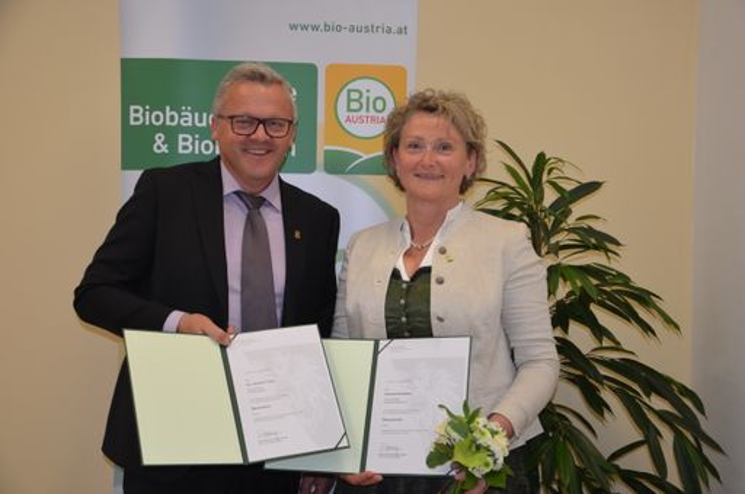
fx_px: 991
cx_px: 372
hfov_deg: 41.2
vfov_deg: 27.9
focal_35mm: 48
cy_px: 247
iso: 400
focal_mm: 32
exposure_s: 1/60
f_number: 4.2
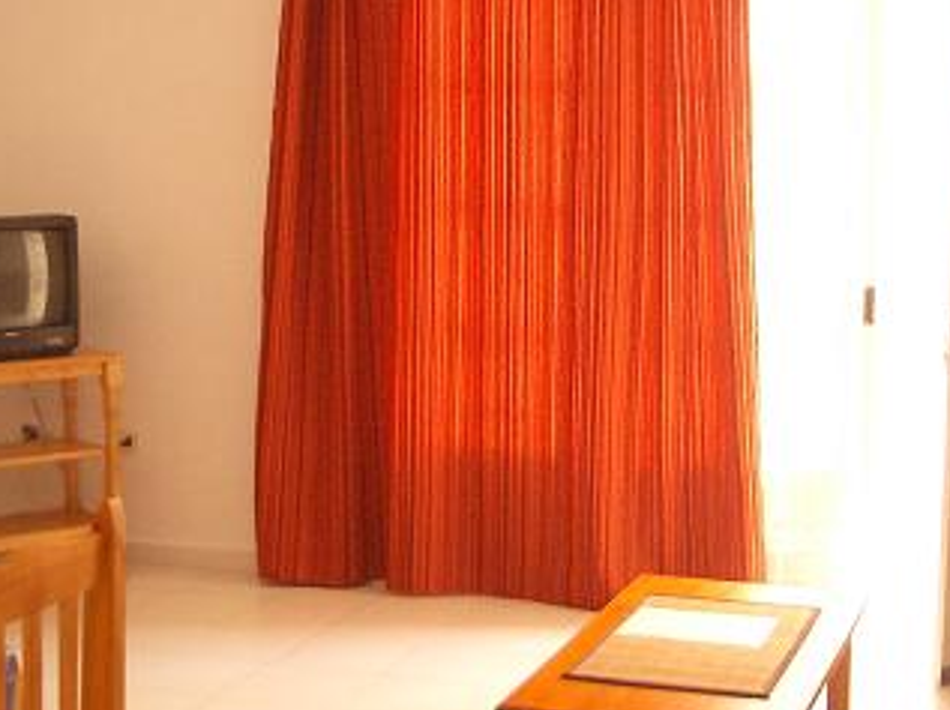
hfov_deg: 28.6
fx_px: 1864
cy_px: 442
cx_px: 520
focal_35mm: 68
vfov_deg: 21.5
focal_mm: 5.8
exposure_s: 1/40
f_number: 2.6
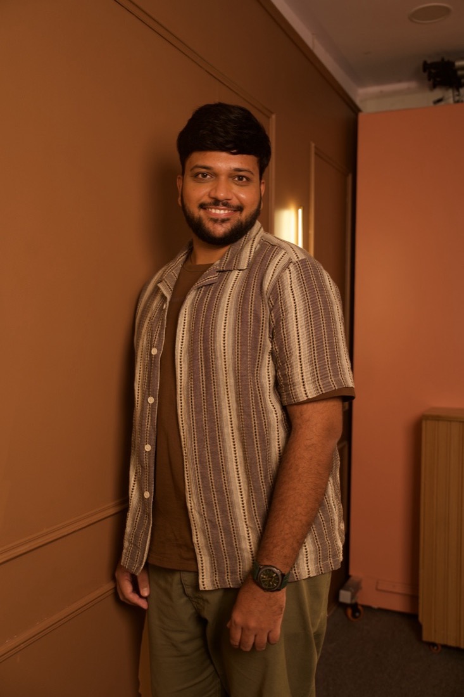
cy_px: 348
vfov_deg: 54.4
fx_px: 677
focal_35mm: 35
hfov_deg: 37.8
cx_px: 232
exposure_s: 1/100
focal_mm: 35
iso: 320
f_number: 3.5
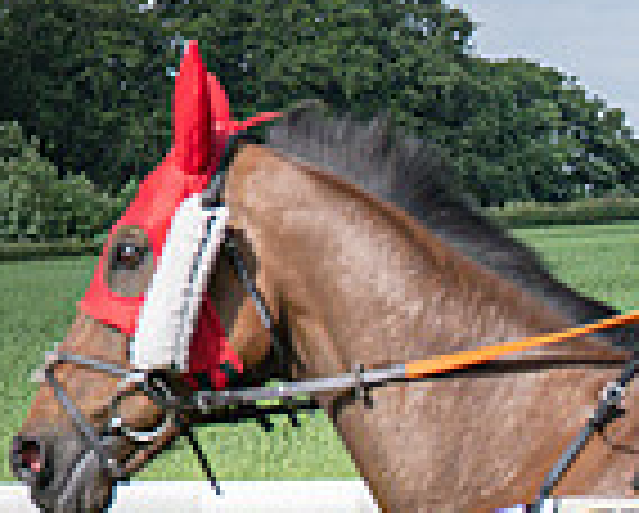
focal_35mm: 471
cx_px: 759
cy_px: 628
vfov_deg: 3.3
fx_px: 8920
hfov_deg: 4.1
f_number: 5
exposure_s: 1/2500
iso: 400
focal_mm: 70
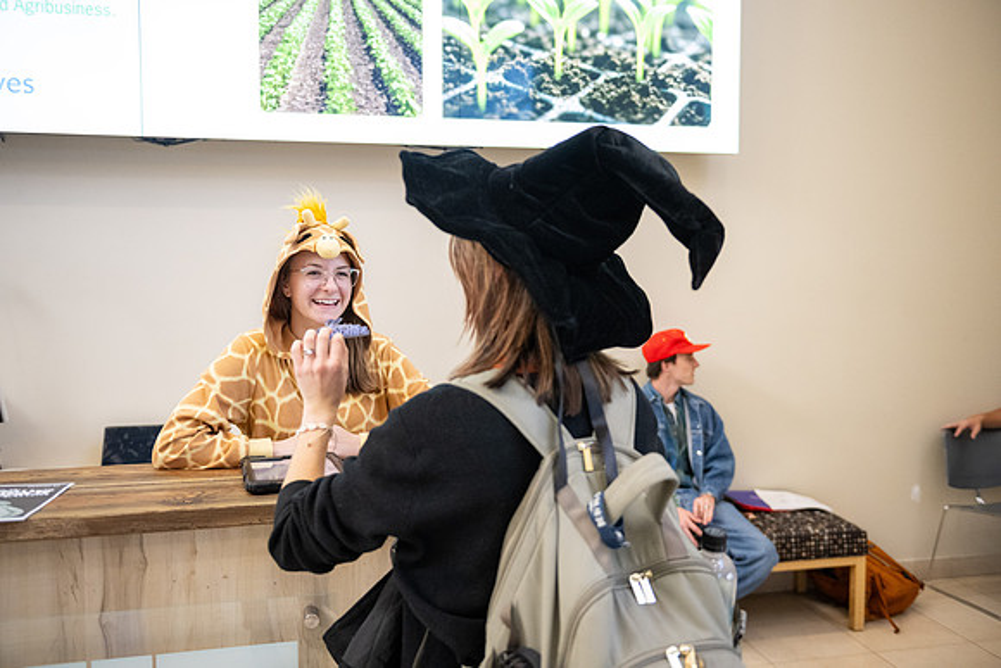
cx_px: 500
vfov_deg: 41.1
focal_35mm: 32
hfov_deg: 58.7
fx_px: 890
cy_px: 334
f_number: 2.8
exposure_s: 1/500
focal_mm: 32
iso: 3200
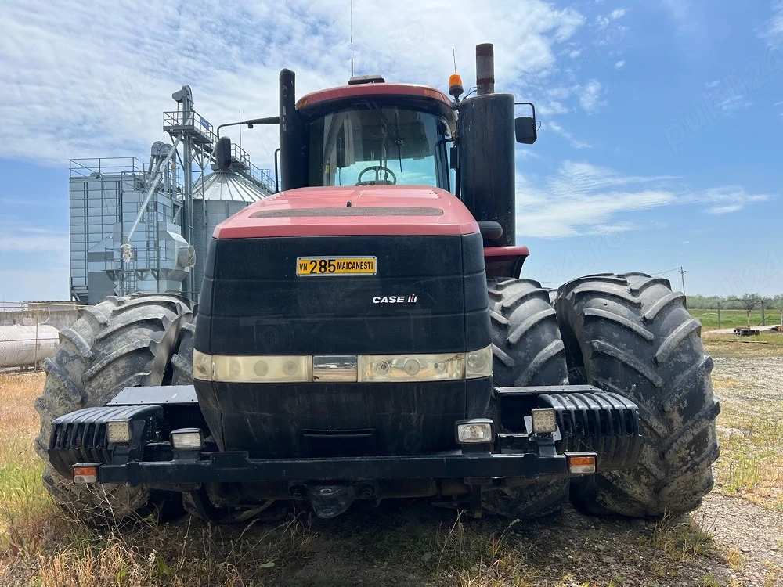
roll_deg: +1.3
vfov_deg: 53.1
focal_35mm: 26
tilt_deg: +1.3
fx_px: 588
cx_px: 392
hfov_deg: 67.3
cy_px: 294
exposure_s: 1/5882
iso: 50
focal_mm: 5.7
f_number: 1.5
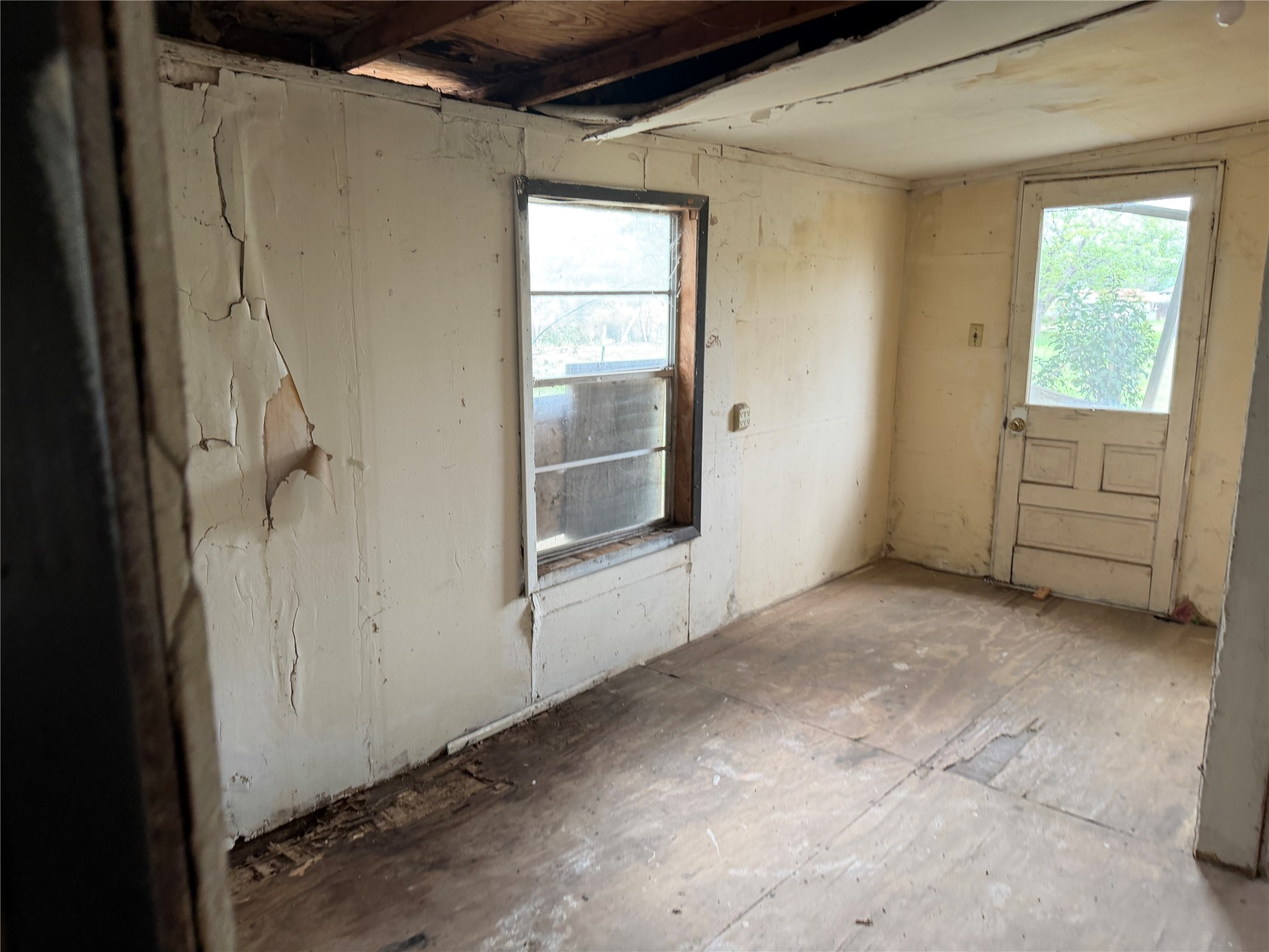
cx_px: 634
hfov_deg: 71.6
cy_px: 476
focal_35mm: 24
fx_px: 880
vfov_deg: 56.8
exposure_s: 1/117
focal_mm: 6.76
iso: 200
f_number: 1.78
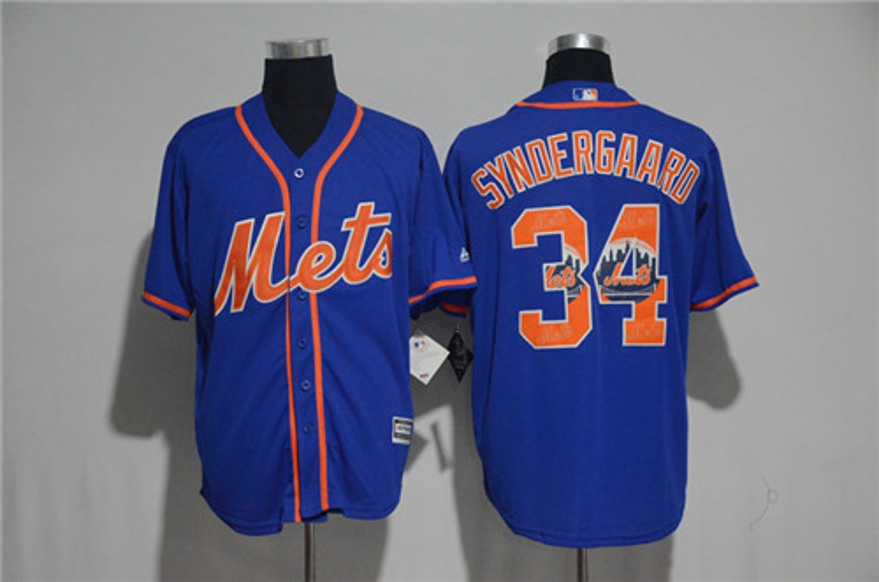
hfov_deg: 27.0
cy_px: 291
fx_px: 1827
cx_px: 440
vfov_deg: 18.1
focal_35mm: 75
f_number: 4.8
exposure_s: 1/50
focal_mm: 50
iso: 4000
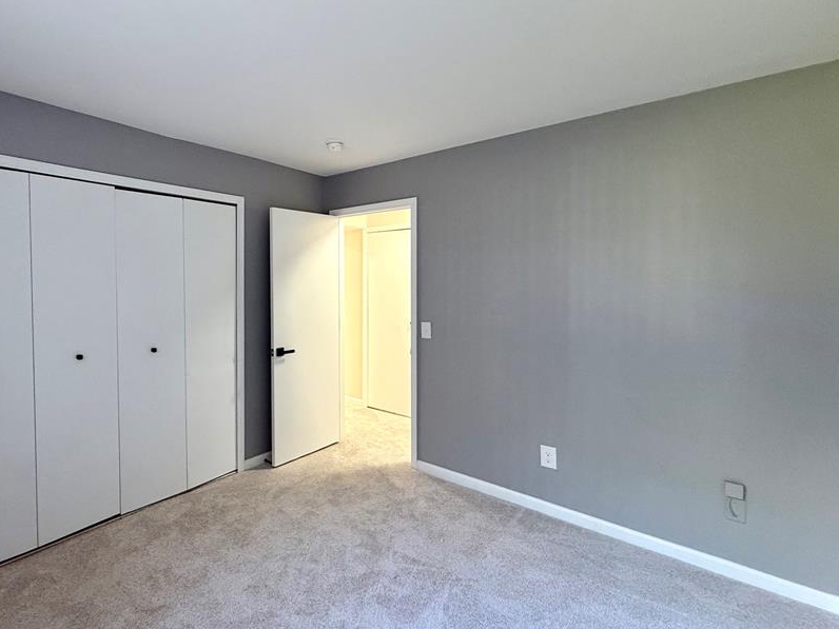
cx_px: 310
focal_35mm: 18
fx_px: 436
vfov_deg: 71.5
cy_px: 292
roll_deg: -0.2
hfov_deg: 85.9
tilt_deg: -1.1
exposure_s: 1/60
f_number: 2.2
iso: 320
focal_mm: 2.22
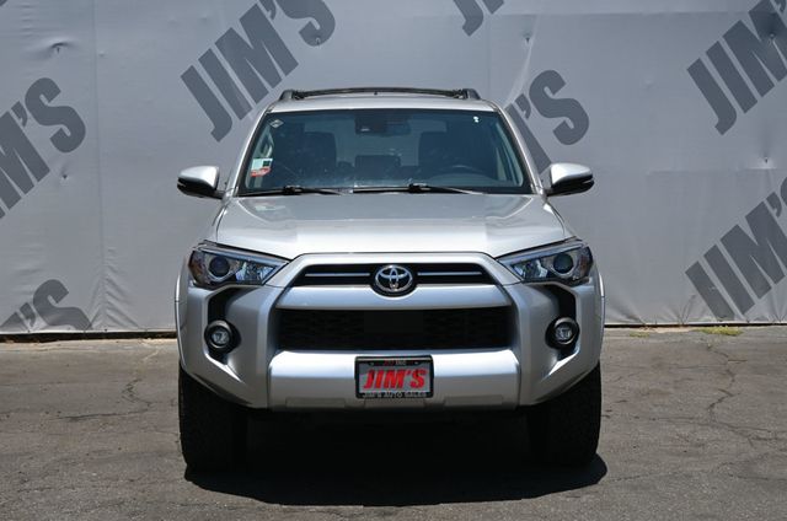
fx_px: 1244
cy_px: 260
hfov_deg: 35.1
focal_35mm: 57
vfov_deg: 23.7
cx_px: 394
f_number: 6.3
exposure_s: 1/320
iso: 100
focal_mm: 38
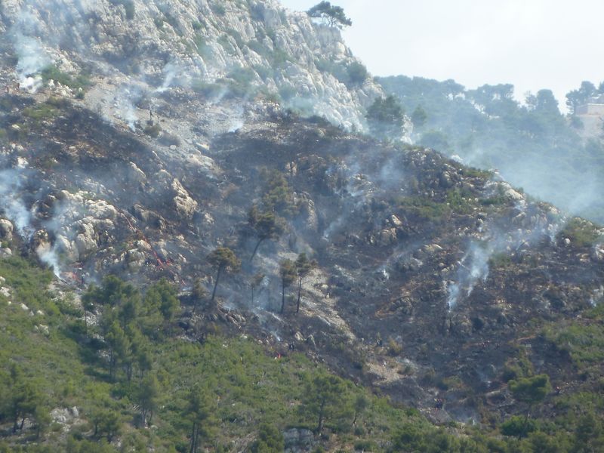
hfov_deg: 5.4
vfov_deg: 4.1
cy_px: 226
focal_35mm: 364
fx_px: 6351
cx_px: 302
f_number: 4.9
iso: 80
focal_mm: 49.2
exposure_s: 1/250
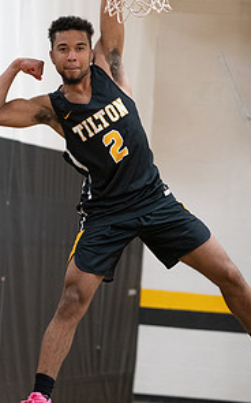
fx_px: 2302
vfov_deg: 10.0
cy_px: 169
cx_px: 121
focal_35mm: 210
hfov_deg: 6.2
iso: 2000
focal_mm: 90
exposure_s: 1/200
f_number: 2.8
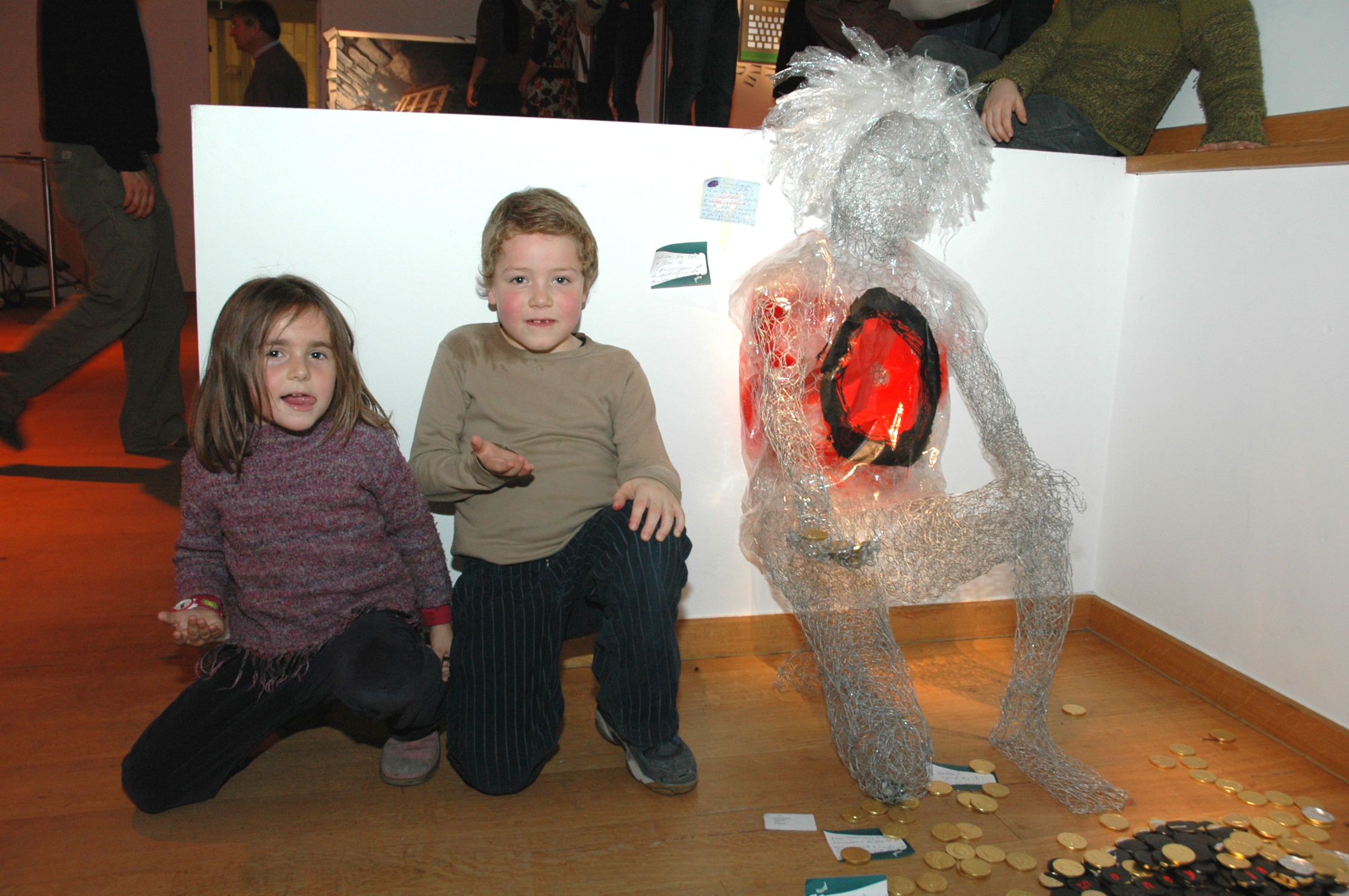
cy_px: 448
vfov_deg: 47.8
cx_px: 674
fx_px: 1011
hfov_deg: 67.4
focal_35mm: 27
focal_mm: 18
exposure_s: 1/60
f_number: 5
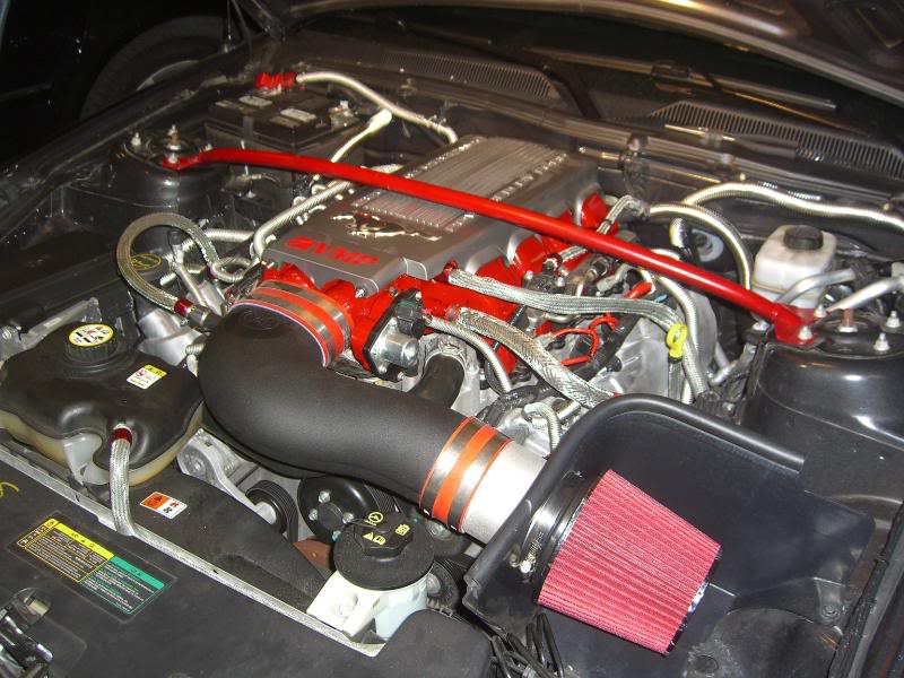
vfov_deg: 37.7
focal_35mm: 38
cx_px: 452
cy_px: 339
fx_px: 992
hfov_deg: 49.0
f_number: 2.8
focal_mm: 7.9
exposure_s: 1/60
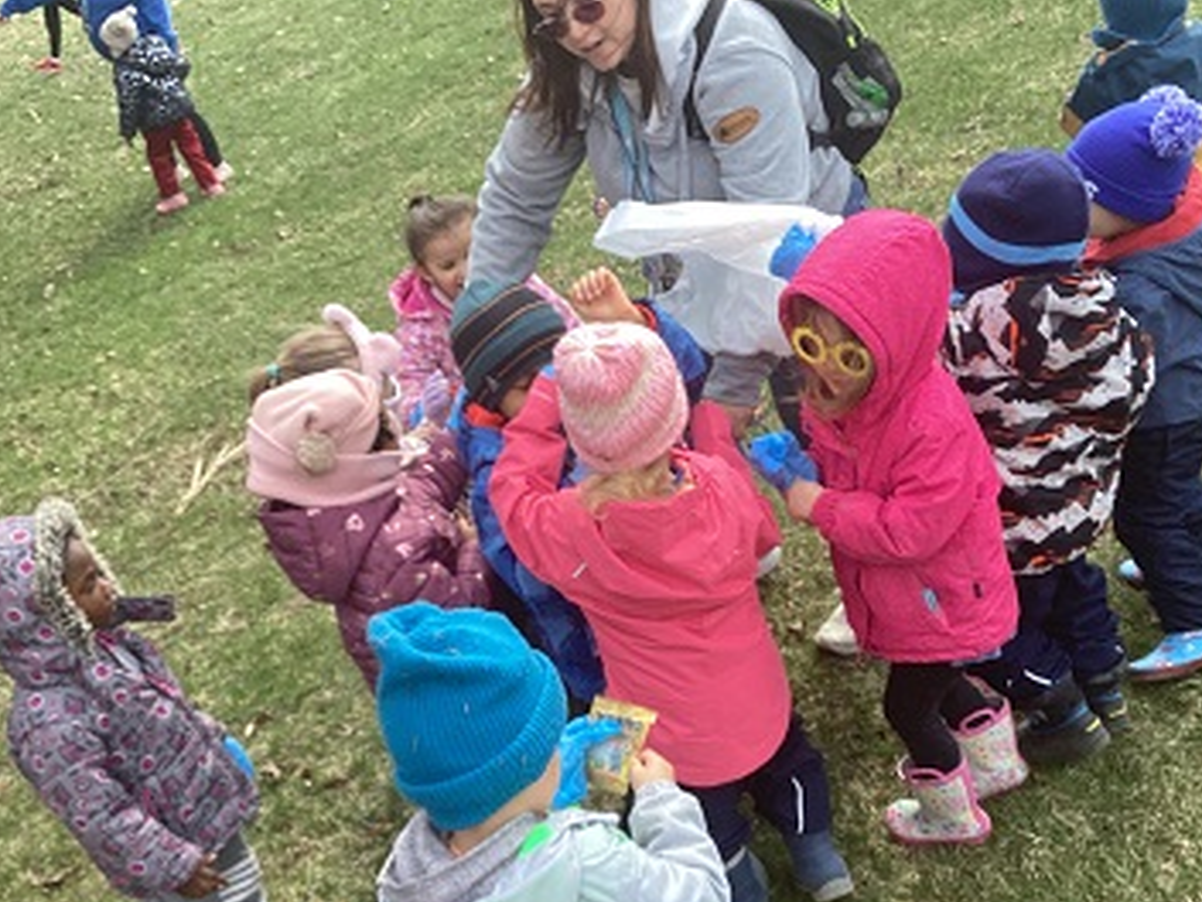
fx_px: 1528
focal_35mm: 44
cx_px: 621
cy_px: 610
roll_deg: +20.0
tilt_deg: -33.5
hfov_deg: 42.9
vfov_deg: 32.6
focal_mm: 3.3
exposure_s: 1/359
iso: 25
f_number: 2.4
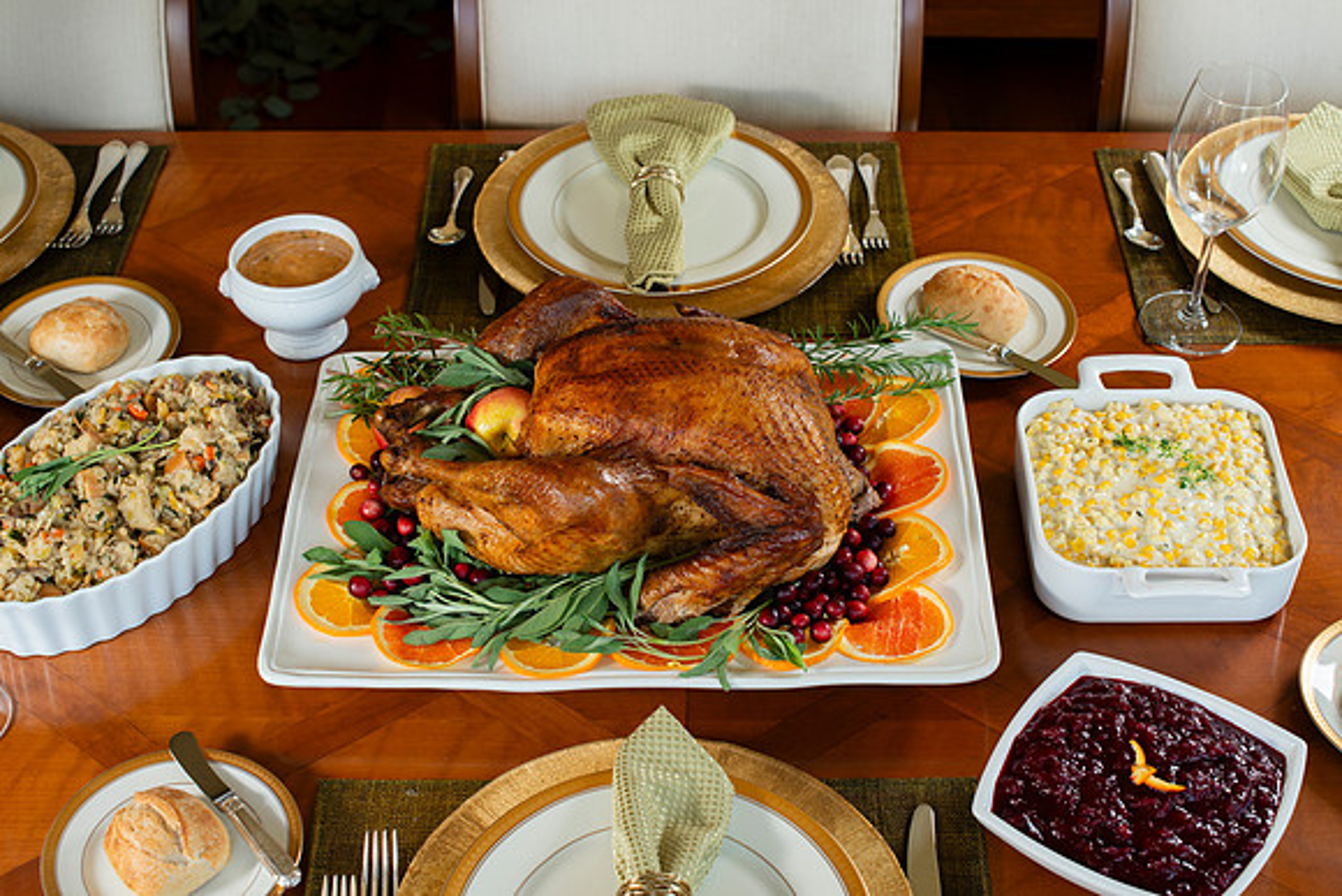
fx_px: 2015
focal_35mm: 54
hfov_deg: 36.8
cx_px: 692
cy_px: 447
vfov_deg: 25.1
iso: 200
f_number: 6.3
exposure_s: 1/60
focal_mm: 50
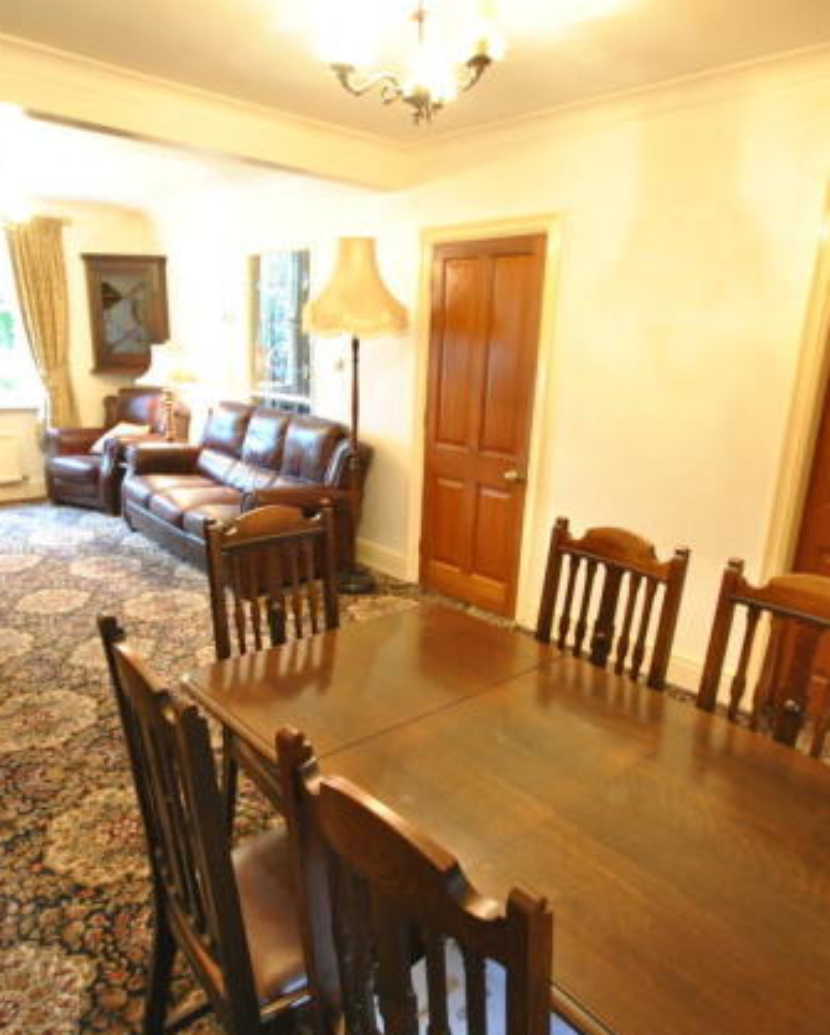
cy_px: 524
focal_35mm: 22
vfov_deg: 75.0
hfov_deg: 63.2
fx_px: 675
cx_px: 395
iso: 400
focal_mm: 10
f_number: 4
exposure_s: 1/2
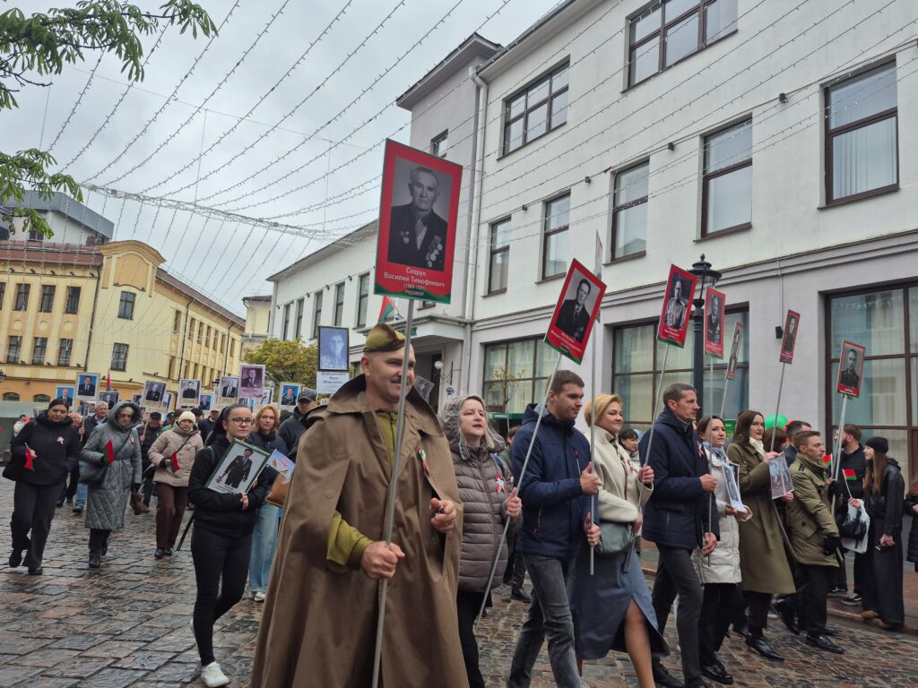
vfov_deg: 58.9
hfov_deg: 73.9
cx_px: 459
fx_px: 610
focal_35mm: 23
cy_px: 344
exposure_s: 1/642
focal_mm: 5.4
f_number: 1.8
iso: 25
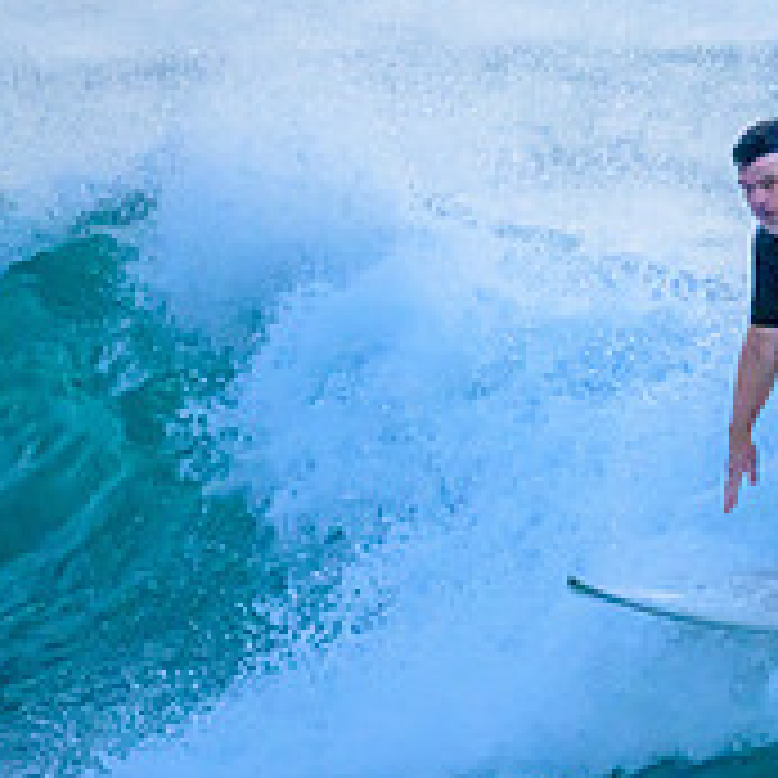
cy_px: 376
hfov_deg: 0.8
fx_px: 58001
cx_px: 1241
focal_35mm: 2281
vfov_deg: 0.8
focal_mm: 800
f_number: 6.3
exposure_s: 1/2500
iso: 6400
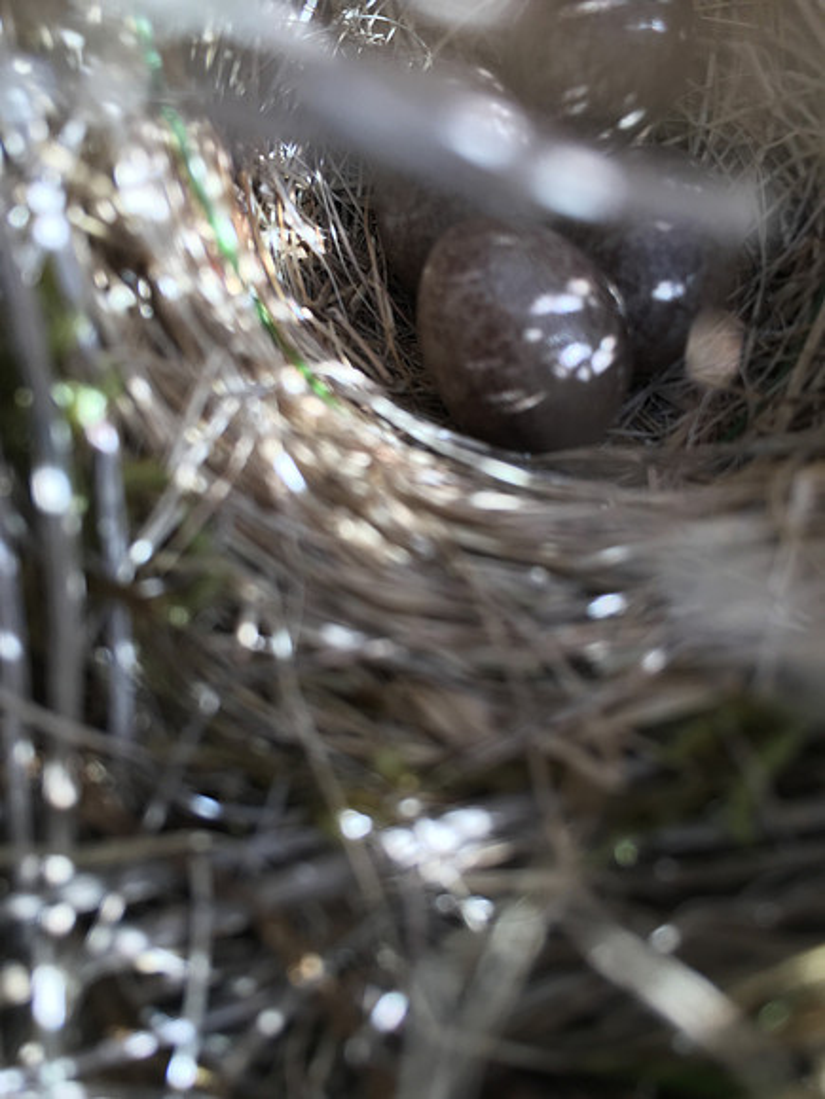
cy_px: 550
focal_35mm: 29
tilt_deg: -65.1
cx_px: 412
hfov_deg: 48.2
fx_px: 922
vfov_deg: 61.7
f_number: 2.2
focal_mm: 4.15
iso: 25
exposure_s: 1/100
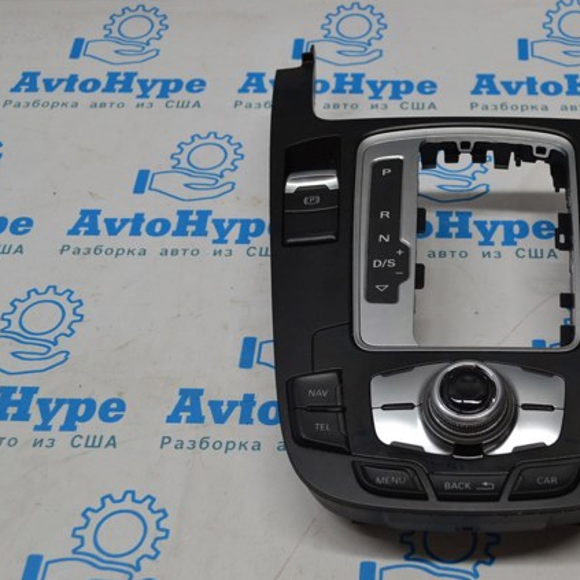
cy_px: 291
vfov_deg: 31.6
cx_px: 424
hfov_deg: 31.2
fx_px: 1024
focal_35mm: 54
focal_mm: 28
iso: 400
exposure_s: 1/125
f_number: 5.6
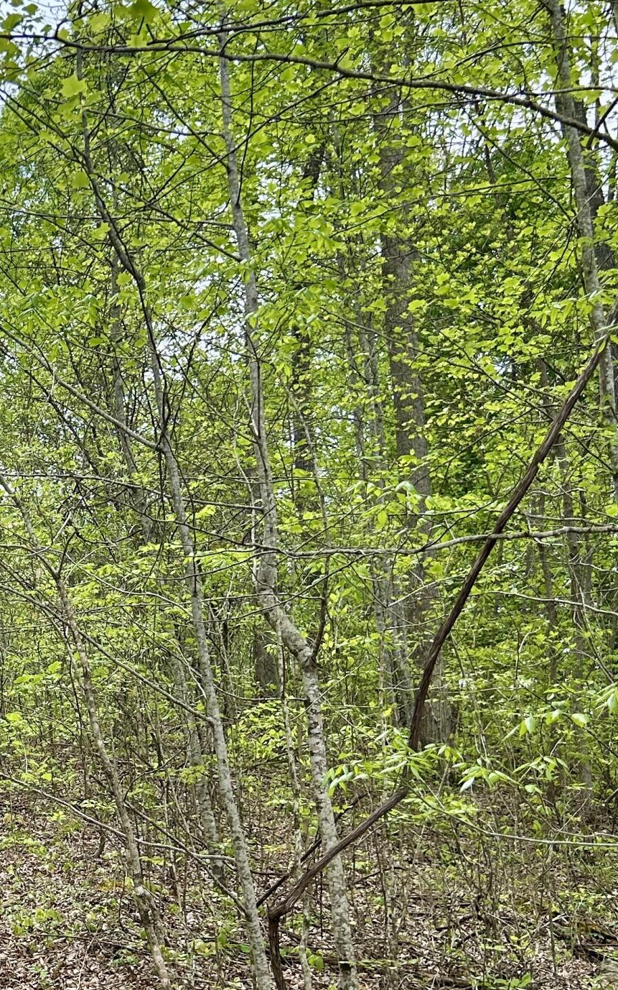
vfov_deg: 33.8
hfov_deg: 19.4
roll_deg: -0.4
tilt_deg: +13.3
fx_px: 1617
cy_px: 626
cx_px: -259
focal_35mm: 60
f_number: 1.5
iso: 50
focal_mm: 5.7
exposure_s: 1/1511
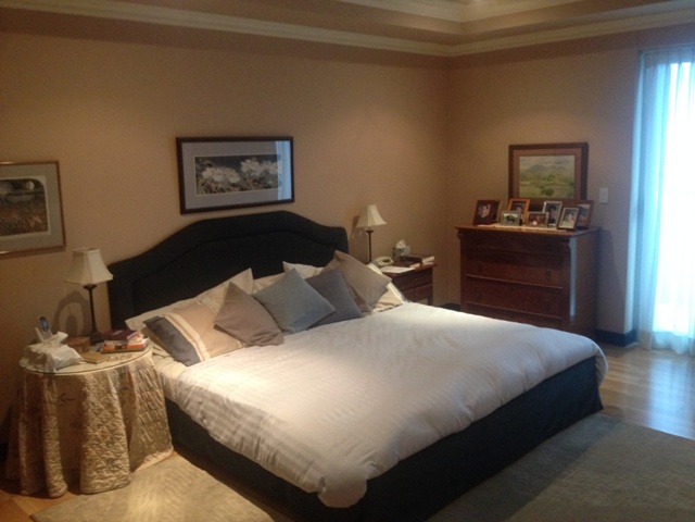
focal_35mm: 35
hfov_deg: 52.6
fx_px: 703
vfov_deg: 40.7
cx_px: 348
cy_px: 261
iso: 320
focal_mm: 4.28
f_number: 2.4
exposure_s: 1/20
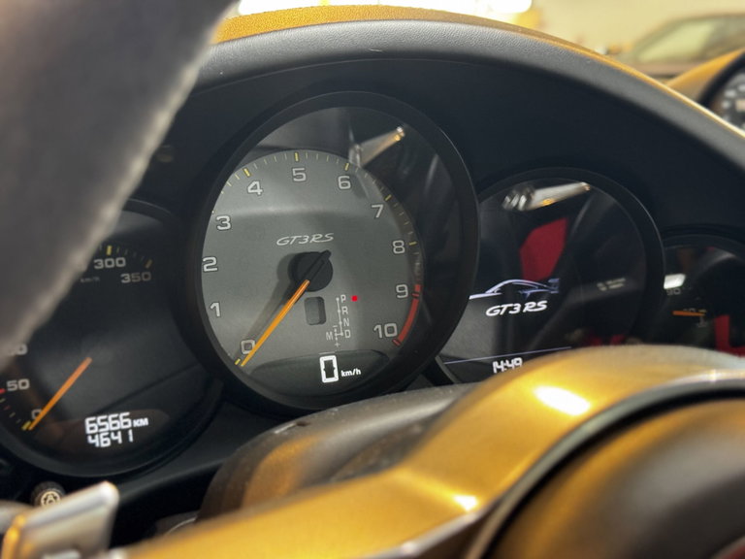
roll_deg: +1.0
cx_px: 372
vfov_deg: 30.3
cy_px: 280
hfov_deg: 39.7
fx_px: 1033
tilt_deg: -12.0
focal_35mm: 48
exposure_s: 1/33
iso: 400
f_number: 1.78
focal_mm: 6.76
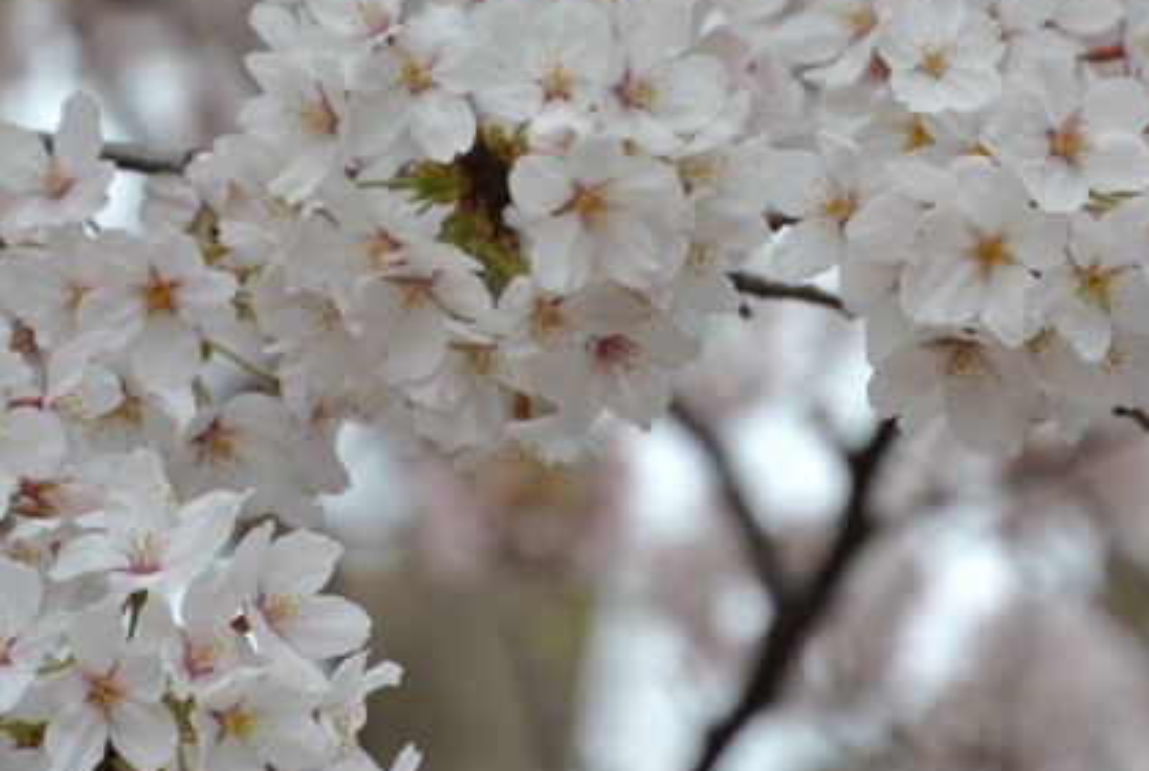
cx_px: 728
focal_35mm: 424
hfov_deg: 4.9
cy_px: 290
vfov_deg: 3.3
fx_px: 13561
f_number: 5.6
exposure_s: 1/250
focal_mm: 110
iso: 200
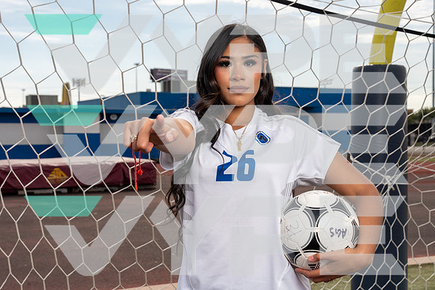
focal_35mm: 58
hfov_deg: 34.5
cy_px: 145
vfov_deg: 23.4
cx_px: 218
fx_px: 701
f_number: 9
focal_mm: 58
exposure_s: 1/200
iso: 100
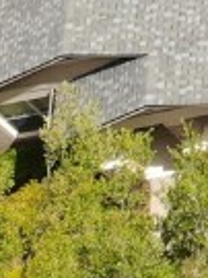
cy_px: -439
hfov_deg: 6.3
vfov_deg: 9.4
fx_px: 1460
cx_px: 902
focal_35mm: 182
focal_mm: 4.5
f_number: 2.8
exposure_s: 1/838
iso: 107
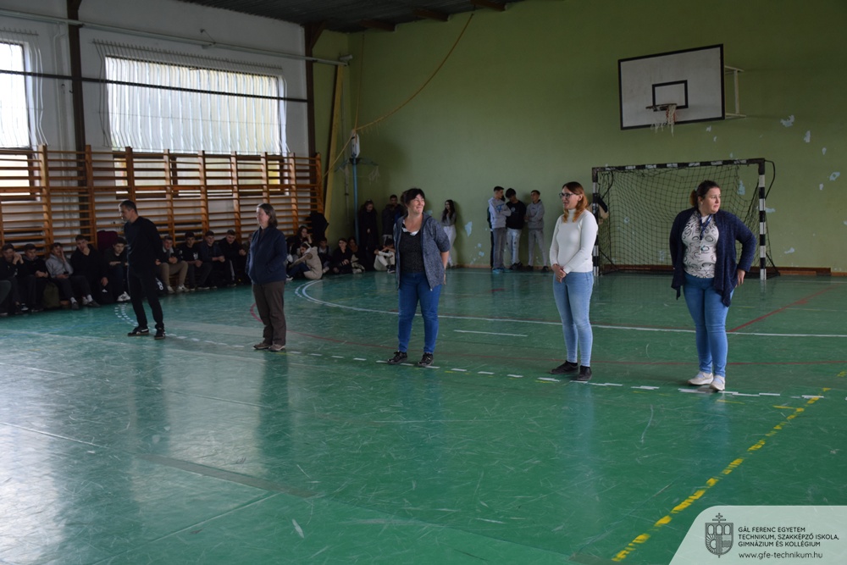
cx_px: 424
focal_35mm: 36
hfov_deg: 53.1
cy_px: 282
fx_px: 847
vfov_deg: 36.9
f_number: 4
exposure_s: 1/60
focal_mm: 24
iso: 450
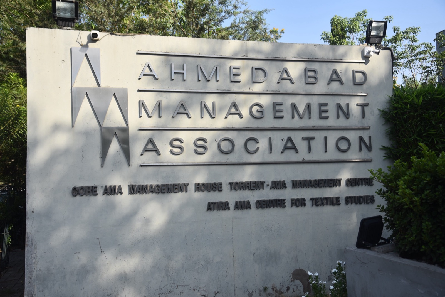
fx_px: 470
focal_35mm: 38
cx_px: 222
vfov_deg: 35.1
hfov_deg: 50.7
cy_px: 148
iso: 100
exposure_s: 1/320
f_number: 5.6
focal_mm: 38
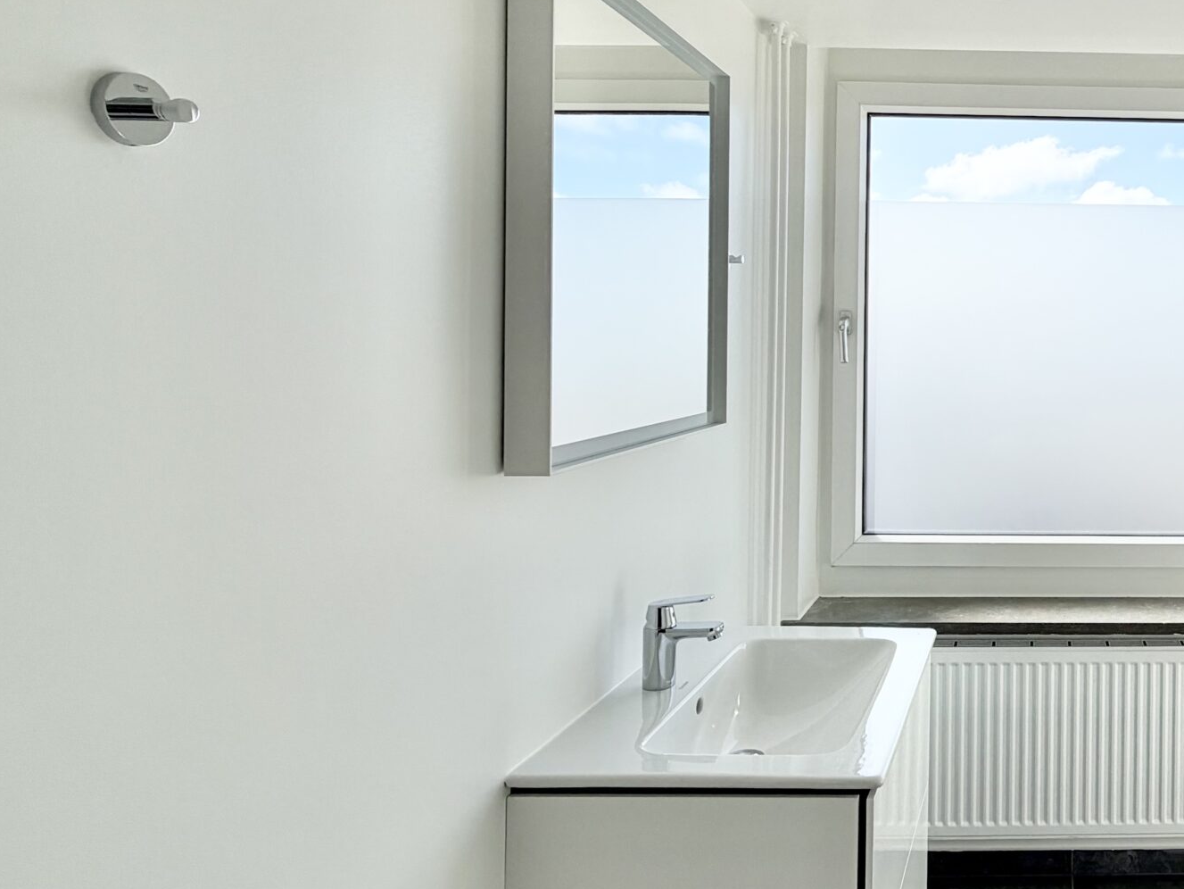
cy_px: 335
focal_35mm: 27
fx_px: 924
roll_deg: -0.7
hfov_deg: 56.1
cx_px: 1075
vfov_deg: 50.9
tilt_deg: +0.6
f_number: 2.2
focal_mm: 2.22
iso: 50
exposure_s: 1/502
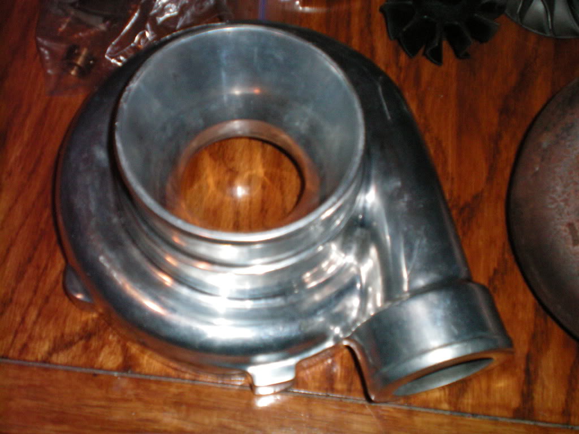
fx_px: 836
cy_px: 217
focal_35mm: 50
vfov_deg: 29.1
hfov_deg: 38.2
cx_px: 290
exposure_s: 1/60
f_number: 3.7
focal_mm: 8.4
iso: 200
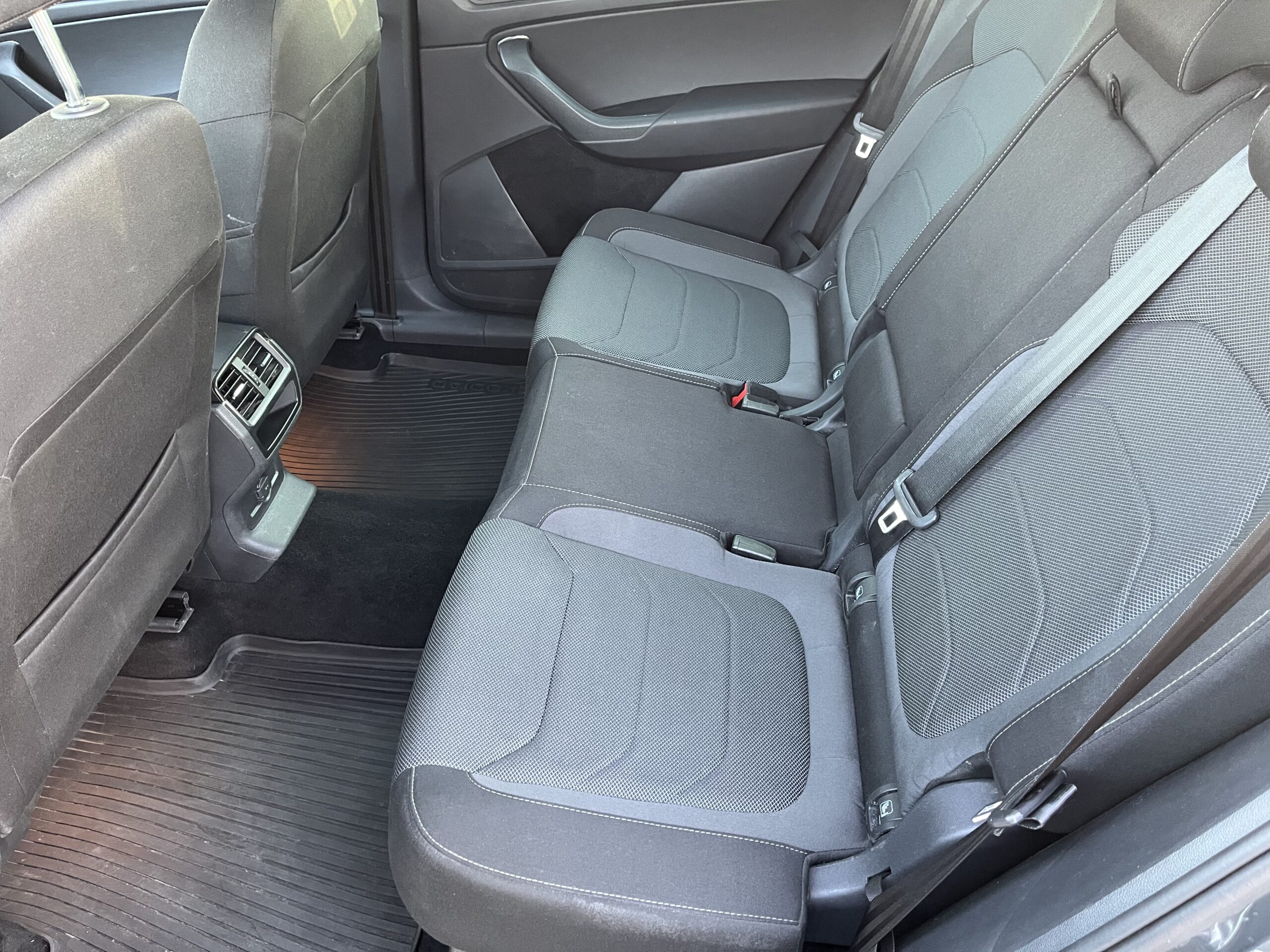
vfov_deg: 53.1
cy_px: 476
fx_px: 954
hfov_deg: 67.3
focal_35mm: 26
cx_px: 635
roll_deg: -0.5
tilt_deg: -38.2
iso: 400
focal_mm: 5.1
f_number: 1.6
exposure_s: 1/60
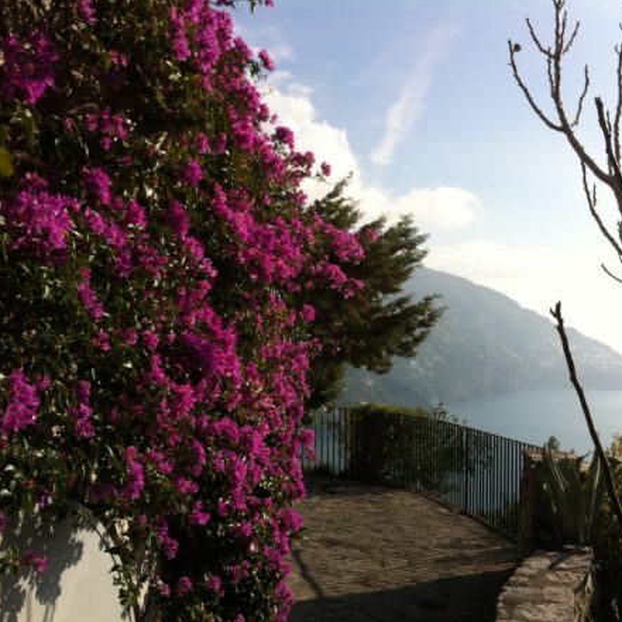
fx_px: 854
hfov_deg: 40.0
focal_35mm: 42
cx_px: 343
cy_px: 312
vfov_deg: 40.0
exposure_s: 1/1508
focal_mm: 3.85
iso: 80
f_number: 2.8
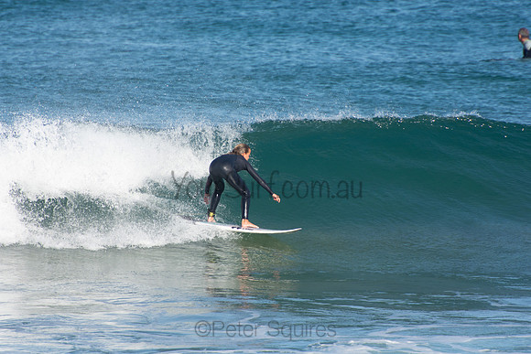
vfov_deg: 2.3
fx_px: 8852
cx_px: 266
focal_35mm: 600
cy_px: 177
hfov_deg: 3.4
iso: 280
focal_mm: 400
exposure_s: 1/1250
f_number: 5.6
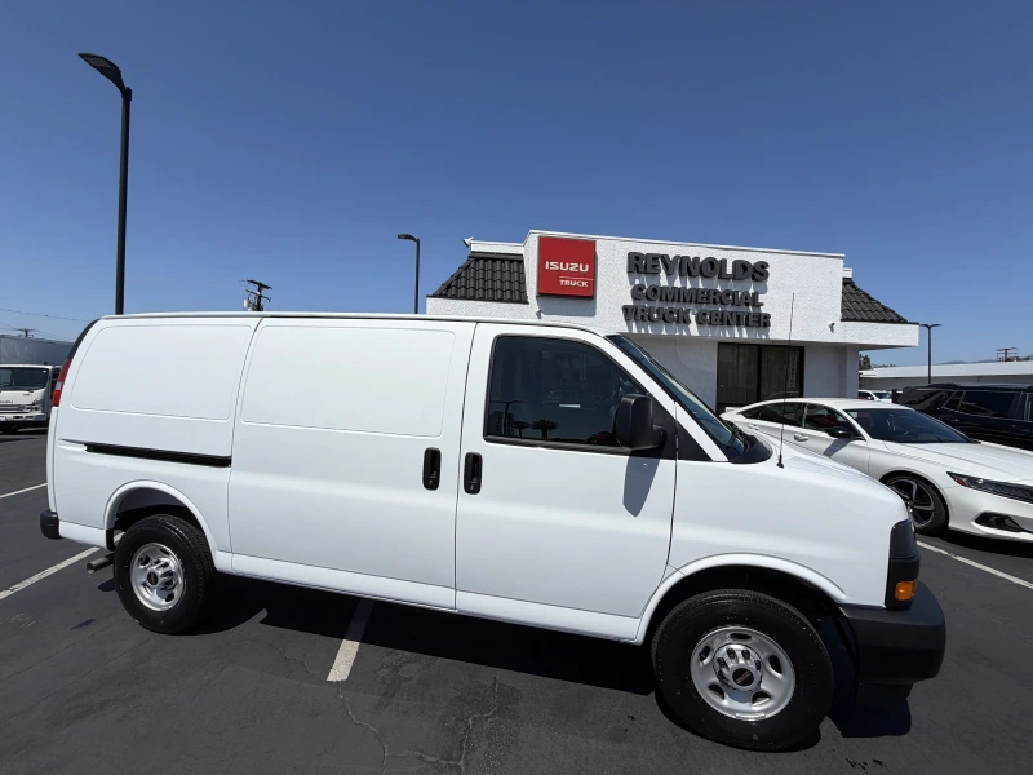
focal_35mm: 14
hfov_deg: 102.1
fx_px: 418
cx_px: 516
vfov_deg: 85.7
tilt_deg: +0.2
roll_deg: -1.6
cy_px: 388
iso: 20
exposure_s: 1/2165
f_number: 2.2
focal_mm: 2.22
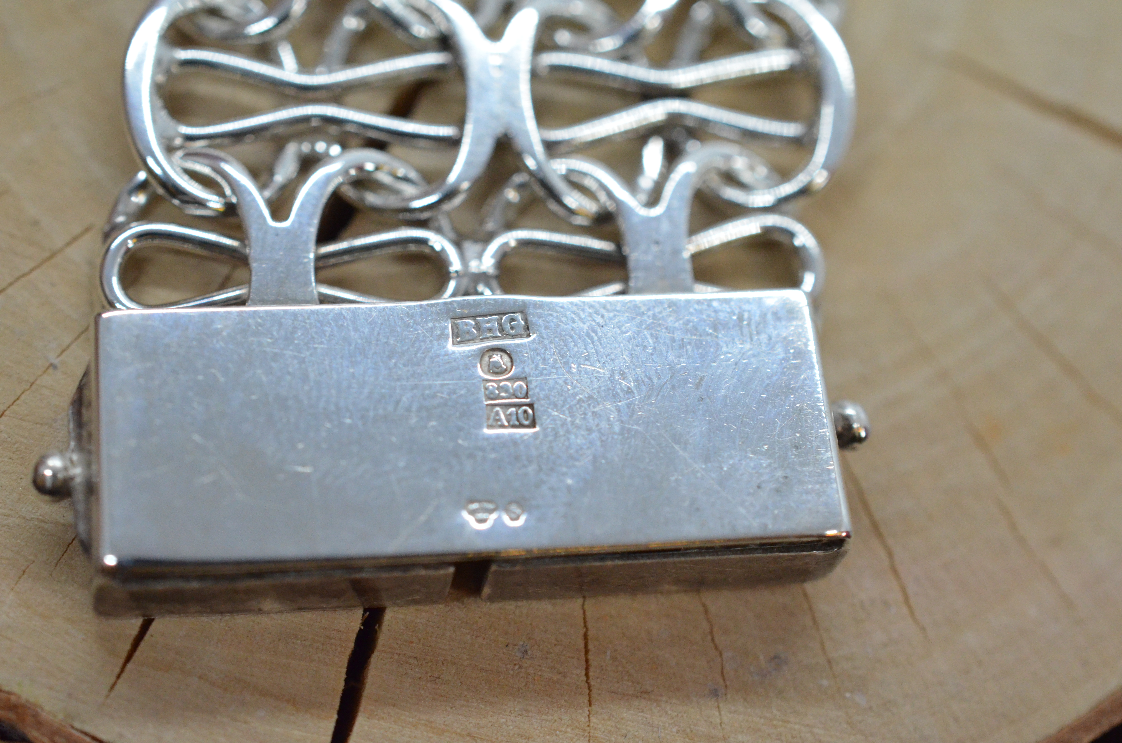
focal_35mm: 60
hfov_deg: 33.5
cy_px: 372
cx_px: 561
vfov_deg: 22.5
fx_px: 1866
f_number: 6.3
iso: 3200
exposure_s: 1/1000
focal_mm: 40
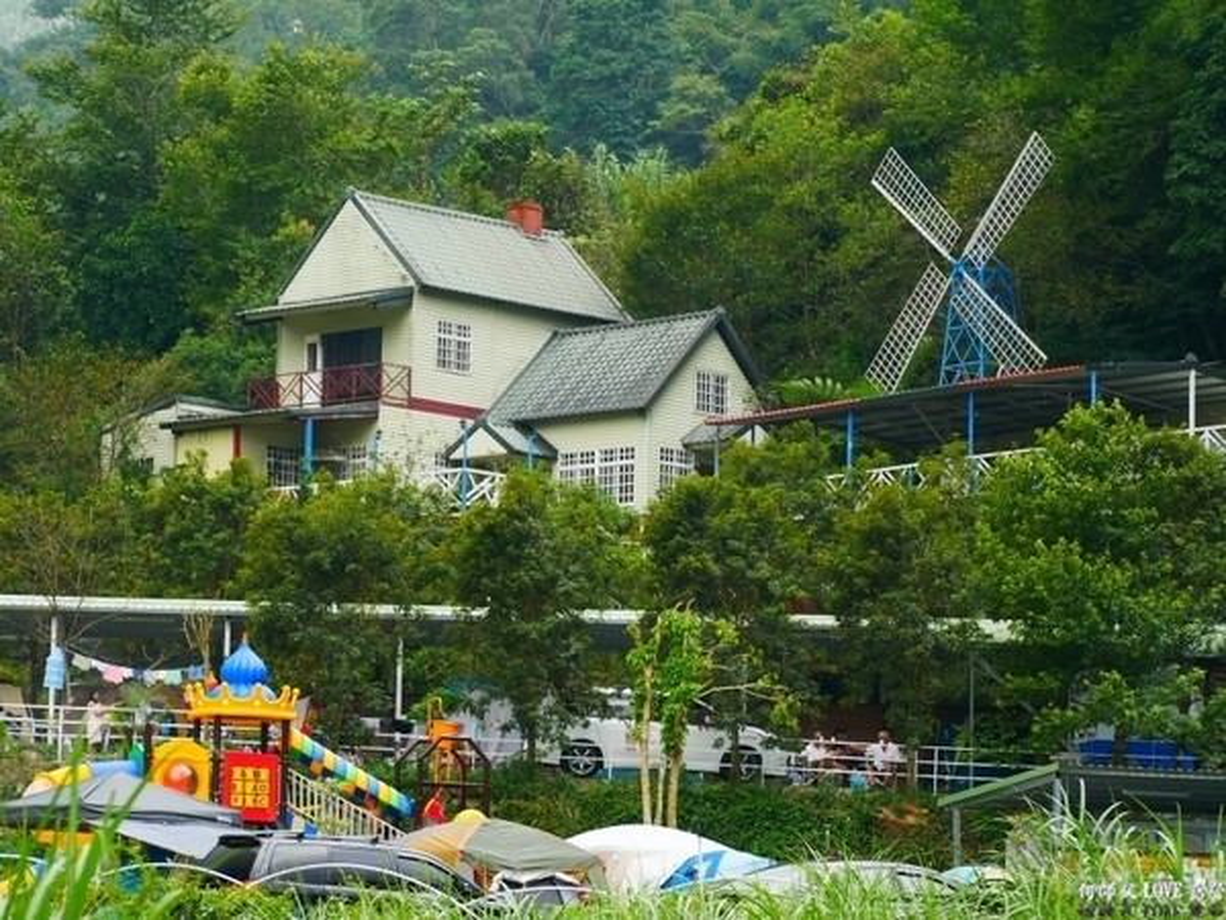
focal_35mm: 132
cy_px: 460
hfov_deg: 14.9
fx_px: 4675
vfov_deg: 11.2
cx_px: 613
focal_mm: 66
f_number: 4.6
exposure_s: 1/200
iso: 200
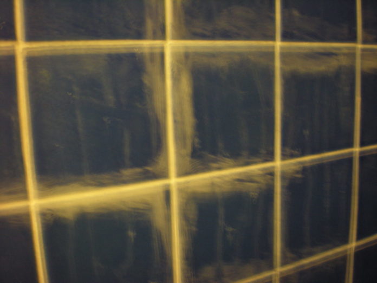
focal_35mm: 38
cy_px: 142
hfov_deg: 49.0
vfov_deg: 37.7
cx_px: 188
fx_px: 414
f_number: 3.1
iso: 200
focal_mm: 6.3
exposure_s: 1
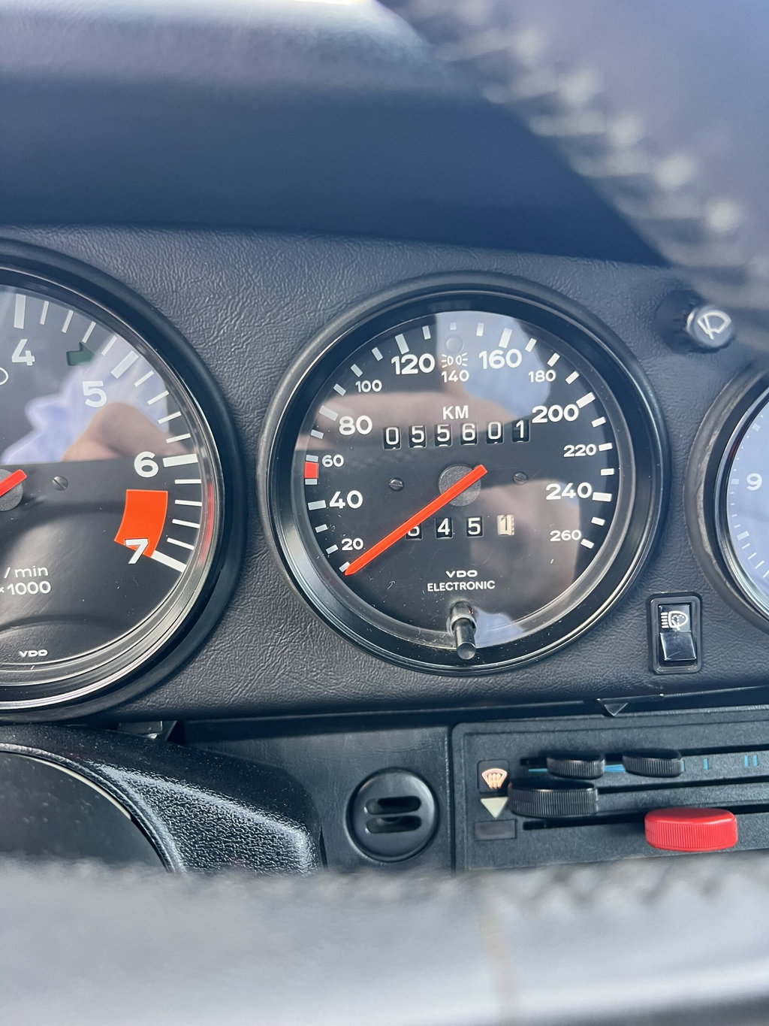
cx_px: 384
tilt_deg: -18.2
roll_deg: +1.1
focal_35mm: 26
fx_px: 770
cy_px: 513
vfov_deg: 67.3
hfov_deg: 53.1
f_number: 1.5
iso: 125
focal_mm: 5.7
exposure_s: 1/84
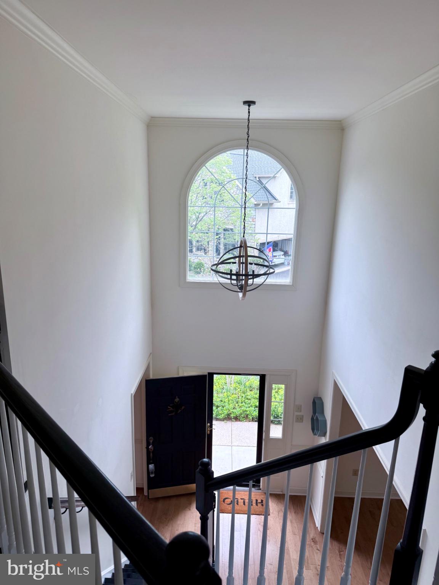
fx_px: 406
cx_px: 220
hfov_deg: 56.8
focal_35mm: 24
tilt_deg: -14.7
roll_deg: -0.5
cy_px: 292
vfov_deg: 71.6
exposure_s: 1/196
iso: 100
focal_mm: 6.76
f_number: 1.78
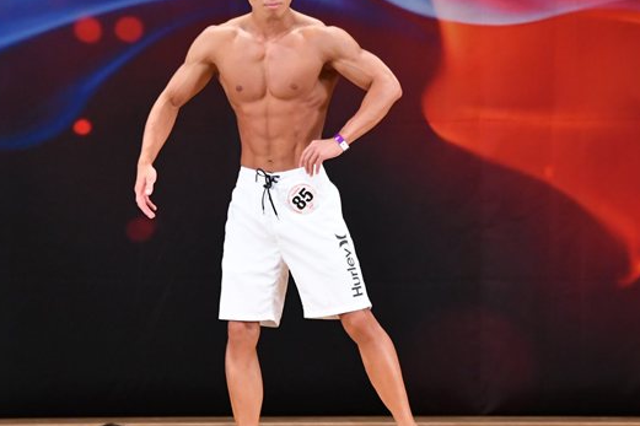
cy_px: 206
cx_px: 327
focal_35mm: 357
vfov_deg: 3.8
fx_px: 6344
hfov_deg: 5.8
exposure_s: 1/400
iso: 3200
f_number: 5.6
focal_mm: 160
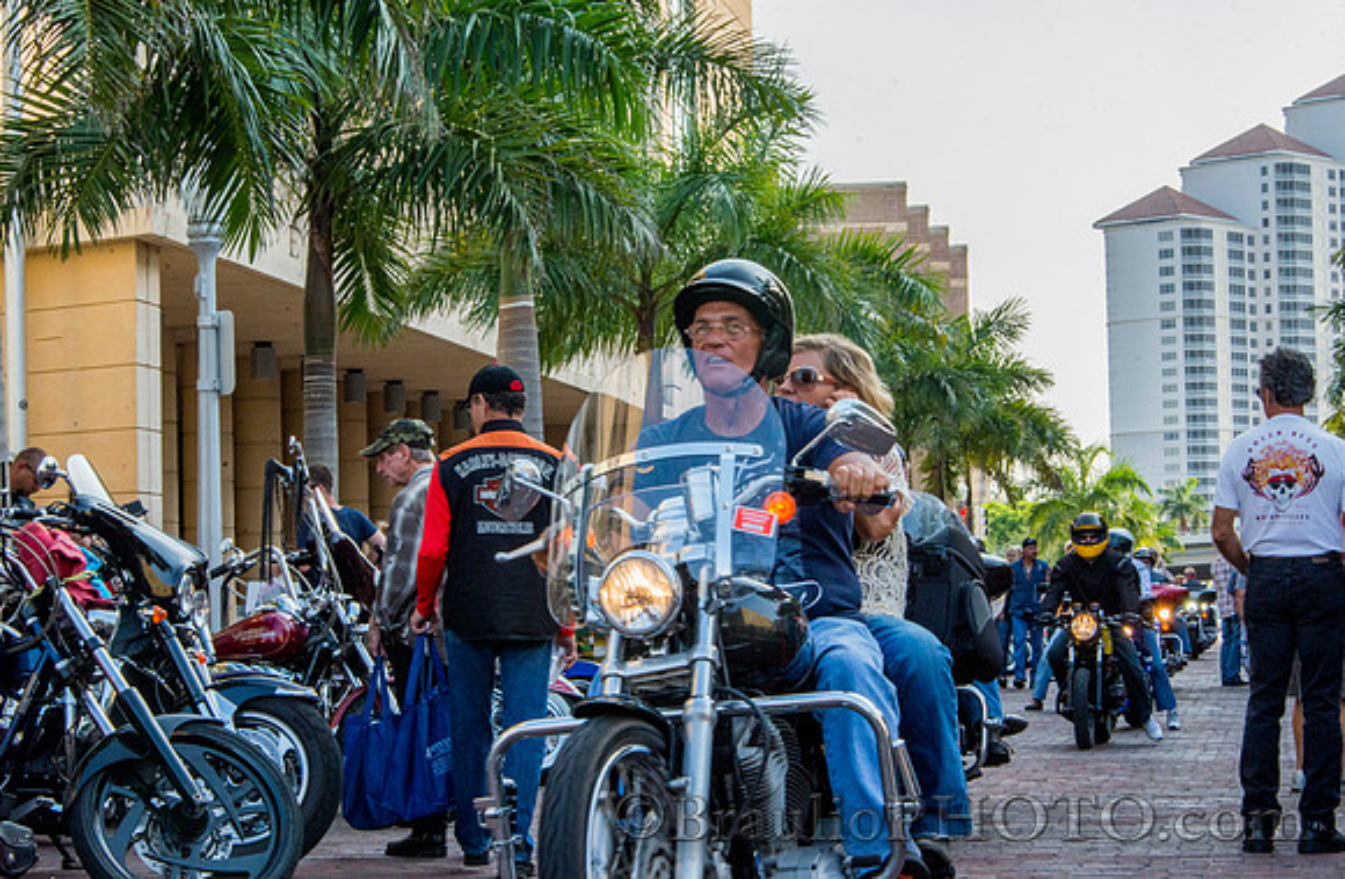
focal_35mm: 93
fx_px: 3452
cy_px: 439
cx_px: 672
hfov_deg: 22.0
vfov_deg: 14.5
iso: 1600
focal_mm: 90
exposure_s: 1/160
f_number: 22
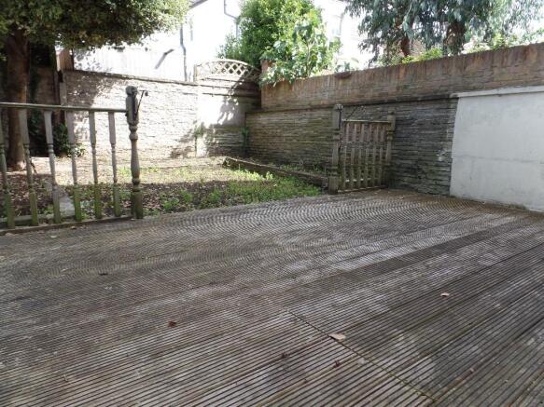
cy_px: 204
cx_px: 272
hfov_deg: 73.9
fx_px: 361
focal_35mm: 23
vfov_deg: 58.9
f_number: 3.5
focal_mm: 4.1
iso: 80
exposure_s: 1/125
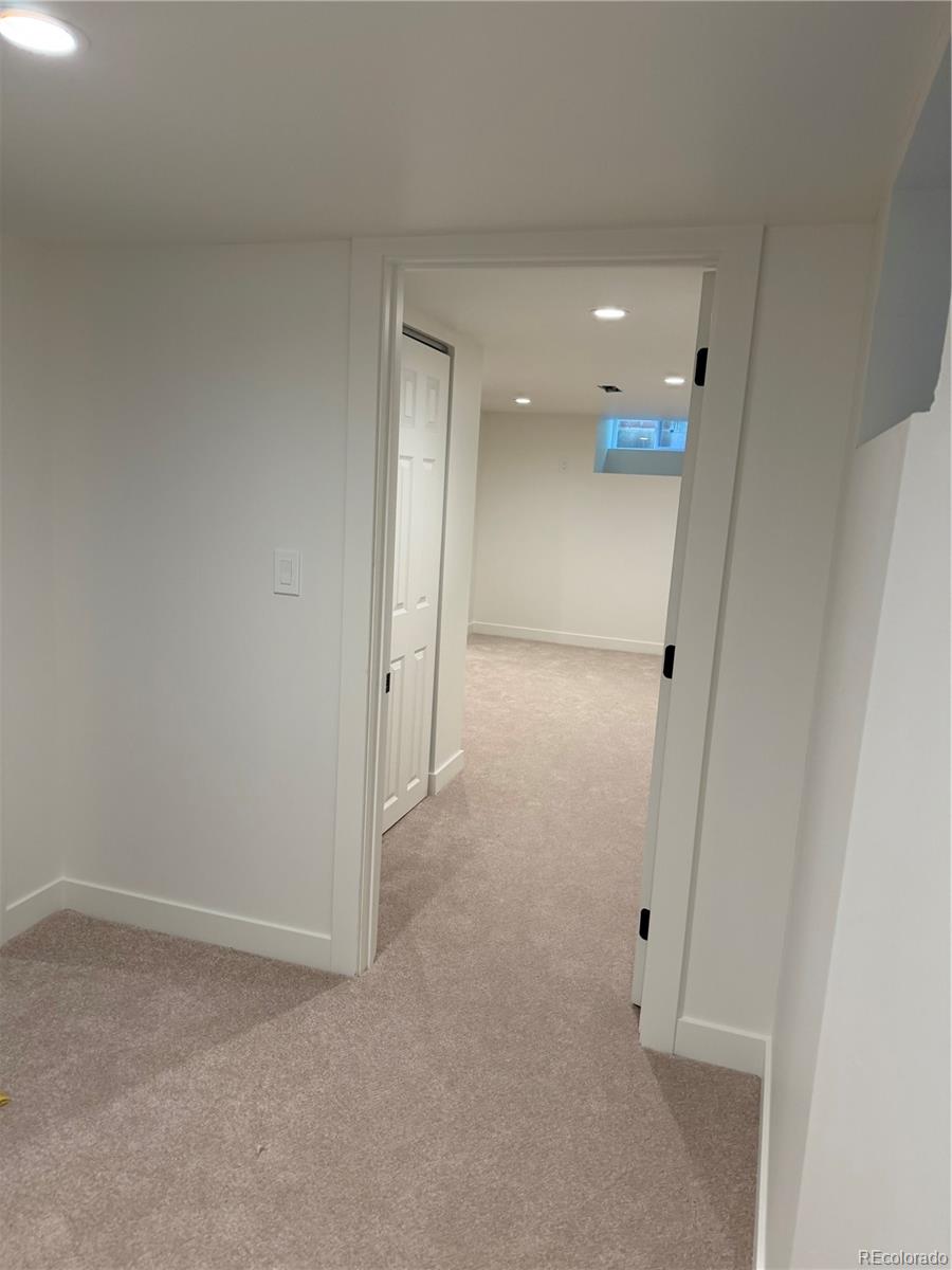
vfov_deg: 71.6
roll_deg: -4.7
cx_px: 476
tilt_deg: -9.4
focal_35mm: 24
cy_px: 635
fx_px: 880
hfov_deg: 56.8
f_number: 1.78
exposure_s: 1/120
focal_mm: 6.76
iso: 160
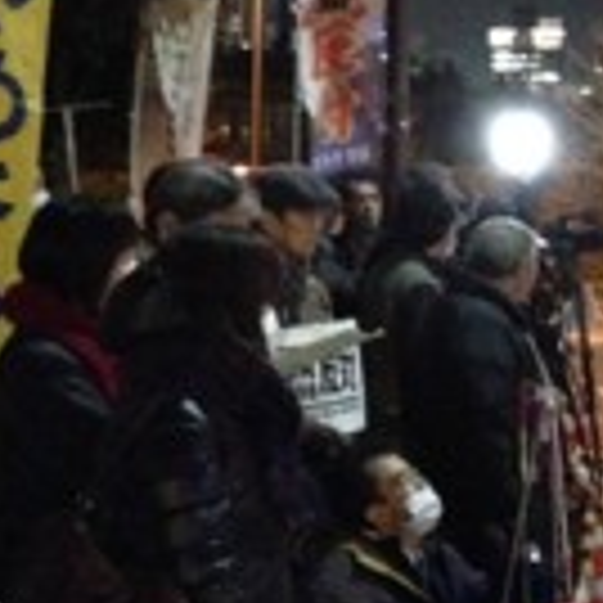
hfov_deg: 8.9
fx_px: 3863
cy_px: 198
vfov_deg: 8.9
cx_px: 68
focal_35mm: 196
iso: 2000
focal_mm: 4.12
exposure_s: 1/15
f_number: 2.4
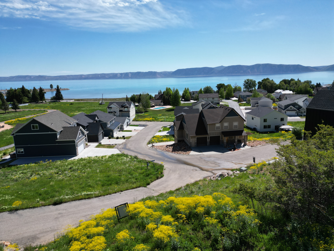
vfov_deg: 56.8
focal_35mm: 24
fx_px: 232
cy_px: 126
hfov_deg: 71.6
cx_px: 167
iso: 110
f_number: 1.7
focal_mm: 6.72
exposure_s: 1/3200
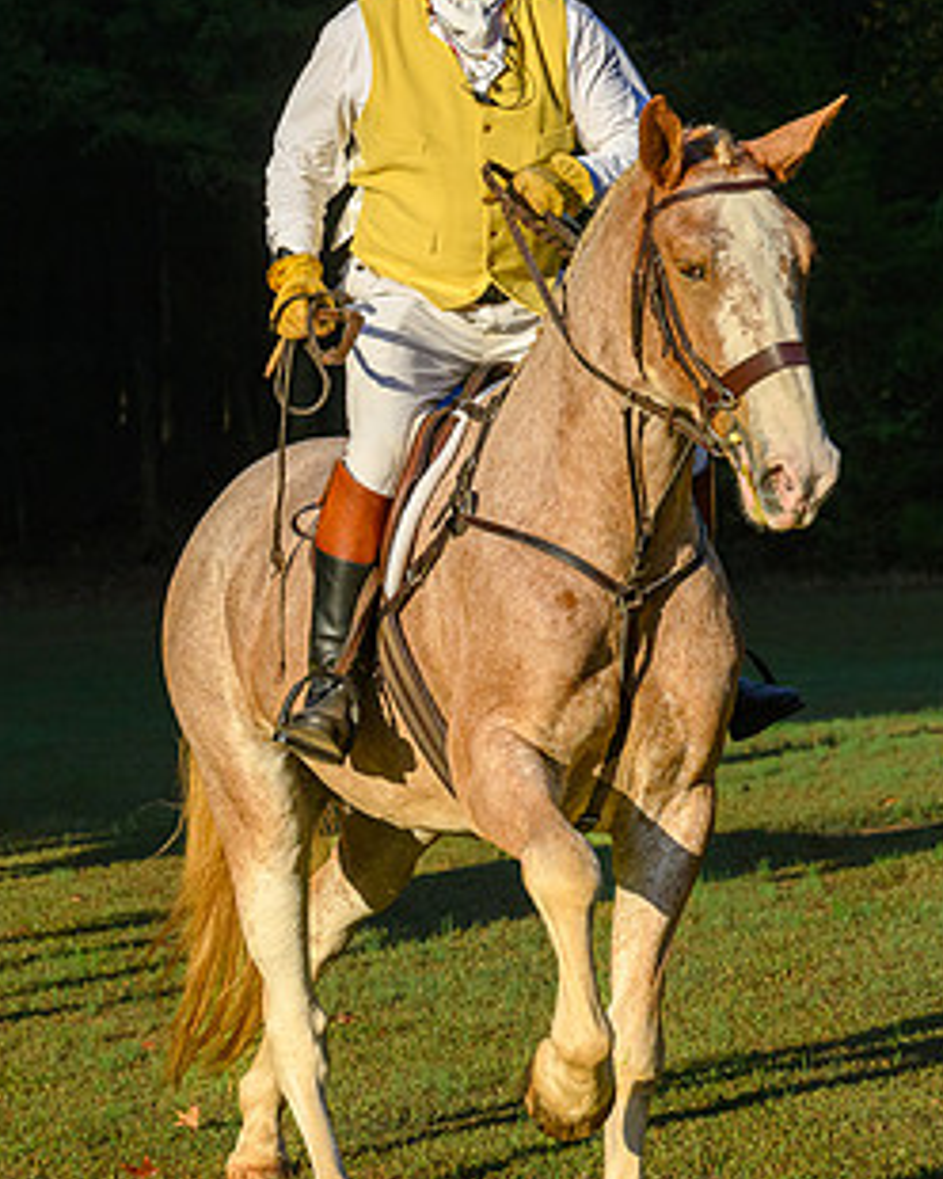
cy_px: 511
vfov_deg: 9.6
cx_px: 708
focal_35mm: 202
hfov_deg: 7.6
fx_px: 7047
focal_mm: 94
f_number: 8
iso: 2000
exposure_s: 1/1600
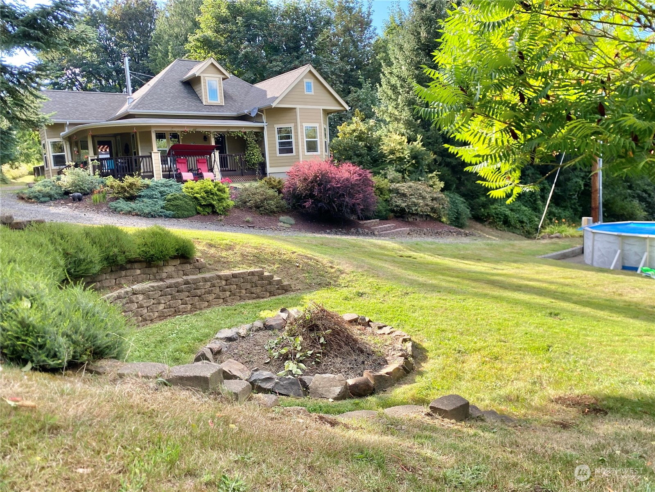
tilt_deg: -9.3
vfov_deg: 53.1
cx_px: 328
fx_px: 492
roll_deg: +3.6
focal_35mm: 26
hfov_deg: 67.3
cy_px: 246
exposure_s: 1/367
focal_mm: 4.25
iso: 32
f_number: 1.8
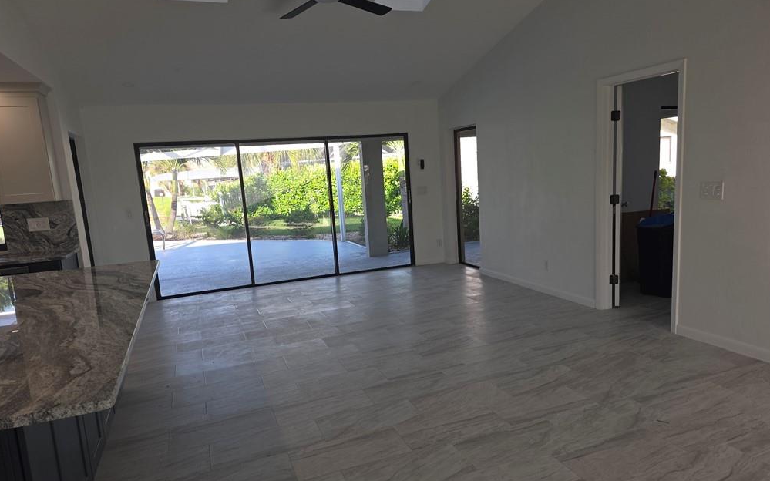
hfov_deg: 72.6
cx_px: 387
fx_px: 525
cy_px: 254
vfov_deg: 49.2
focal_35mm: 25
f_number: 1.7
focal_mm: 6.25
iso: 12
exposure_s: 1/60
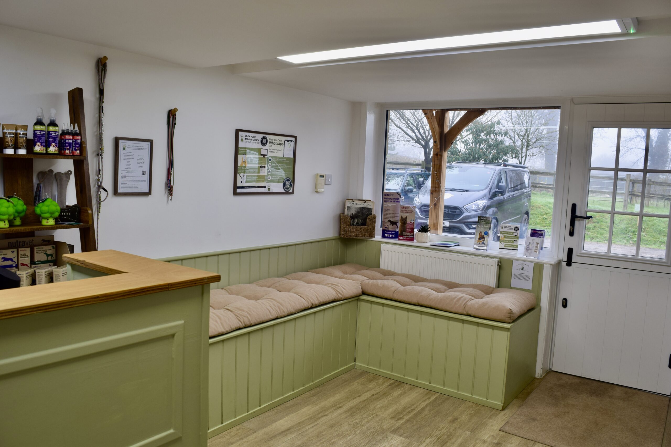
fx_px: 503
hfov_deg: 67.4
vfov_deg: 47.9
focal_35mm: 27
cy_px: 224
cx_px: 336
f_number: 8
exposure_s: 1/30
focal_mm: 18
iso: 100
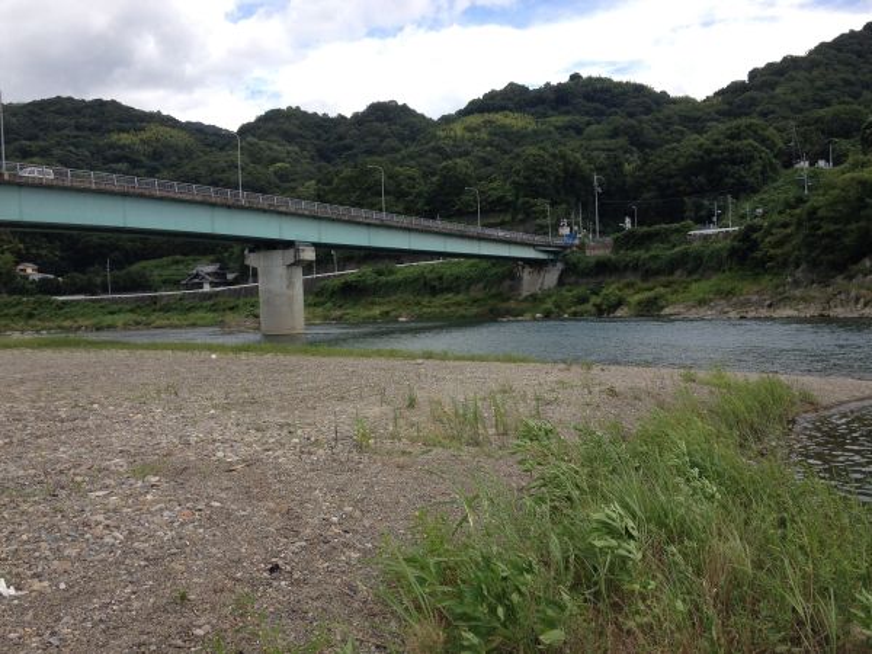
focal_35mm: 35
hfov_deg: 52.6
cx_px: 436
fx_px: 882
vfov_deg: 40.7
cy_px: 327
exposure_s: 1/1200
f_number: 2.4
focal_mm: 4.28
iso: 50
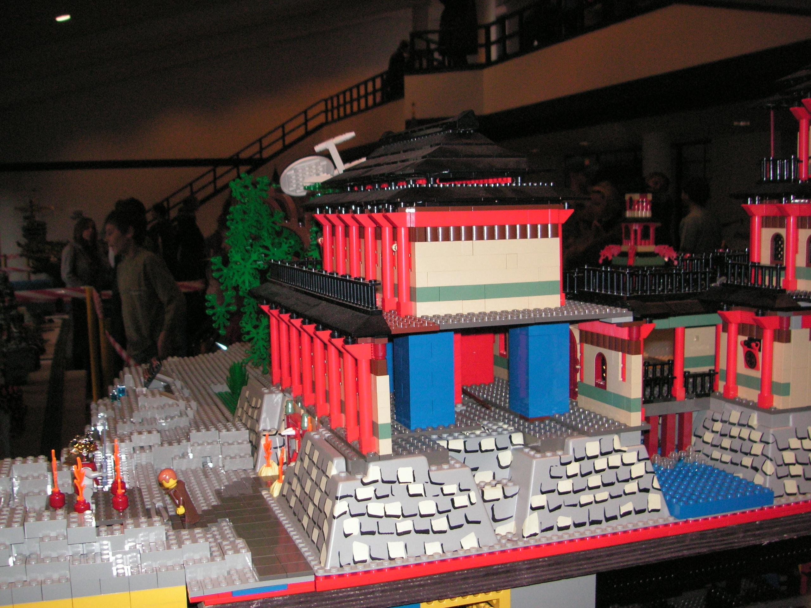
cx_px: 406
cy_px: 304
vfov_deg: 37.7
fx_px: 890
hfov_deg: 49.0
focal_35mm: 38
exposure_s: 1/45
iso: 160
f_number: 3.3
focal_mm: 6.3
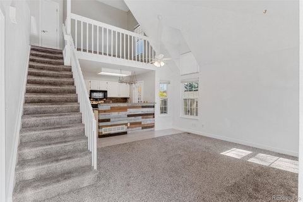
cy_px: 101
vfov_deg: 70.3
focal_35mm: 17
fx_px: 143
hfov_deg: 93.3
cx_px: 152
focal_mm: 17
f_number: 8
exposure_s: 1/15
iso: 400
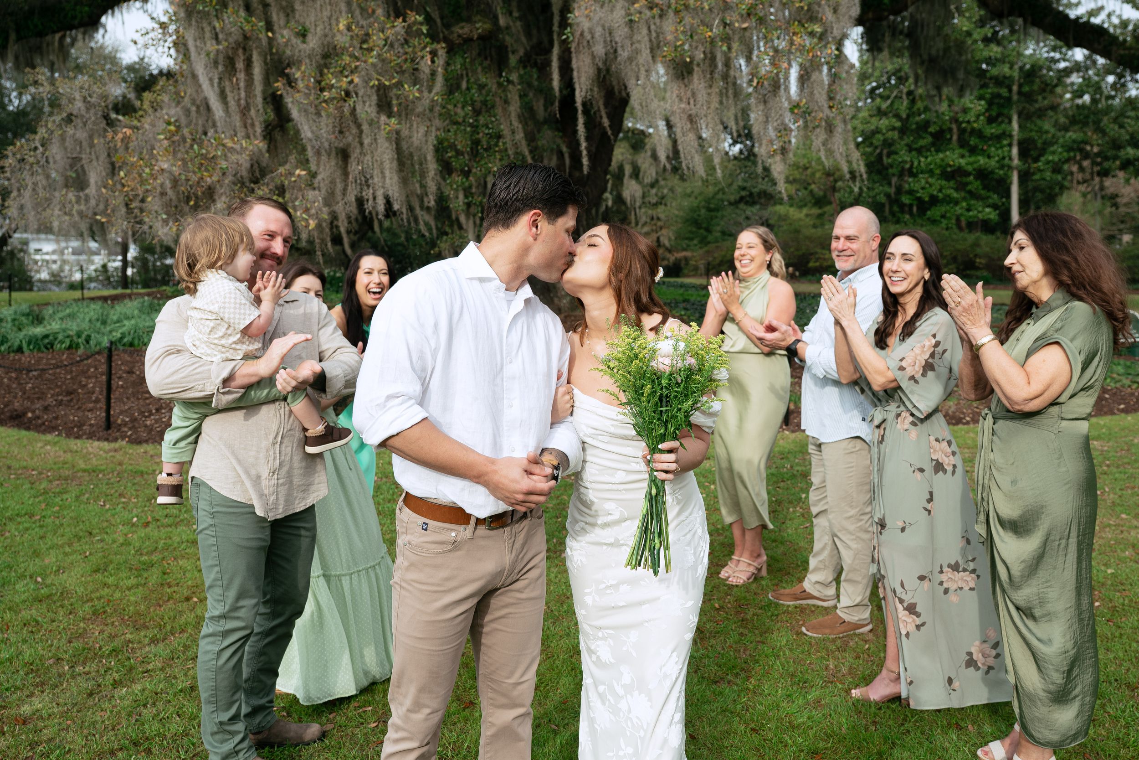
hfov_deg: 60.5
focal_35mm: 31
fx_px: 975
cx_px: 616
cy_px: 349
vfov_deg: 42.5
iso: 100
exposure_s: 1/500
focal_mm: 28.5
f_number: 4.5
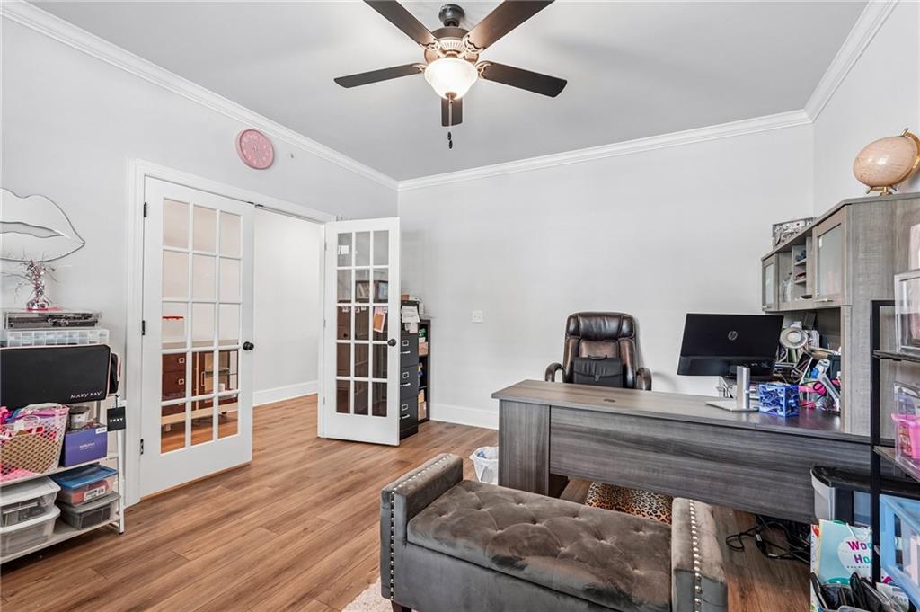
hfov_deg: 96.8
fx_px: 409
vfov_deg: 73.7
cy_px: 306
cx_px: 460
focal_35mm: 16
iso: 800
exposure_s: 1/10
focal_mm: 16
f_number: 8
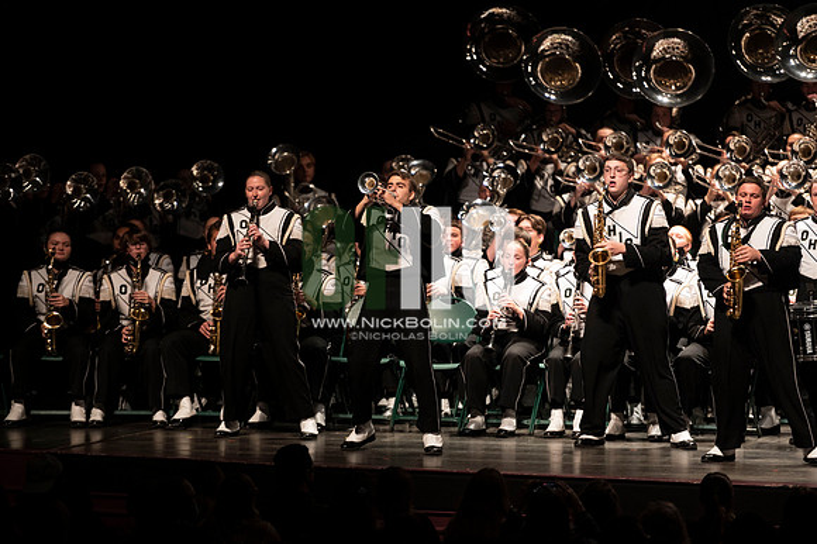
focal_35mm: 200
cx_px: 408
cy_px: 272
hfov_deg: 10.3
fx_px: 4536
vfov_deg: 6.9
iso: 2500
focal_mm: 200
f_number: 2.8
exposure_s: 1/500
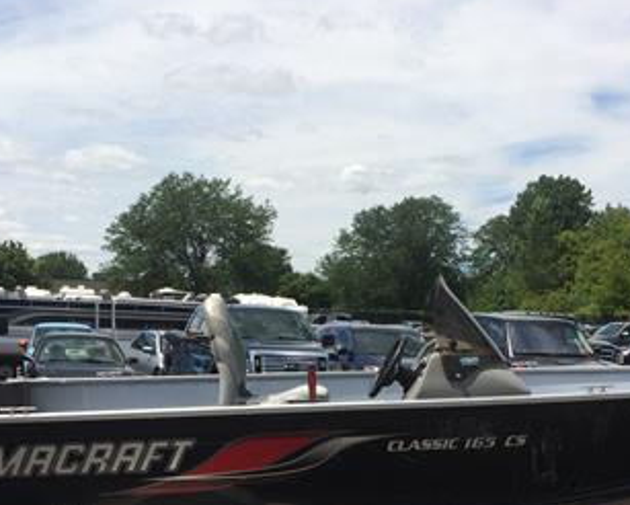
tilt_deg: -8.5
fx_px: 1101
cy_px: 470
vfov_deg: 24.9
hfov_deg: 31.9
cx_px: 328
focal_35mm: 59
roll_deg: -1.8
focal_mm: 4.15
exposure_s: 1/3165
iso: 32
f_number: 2.2
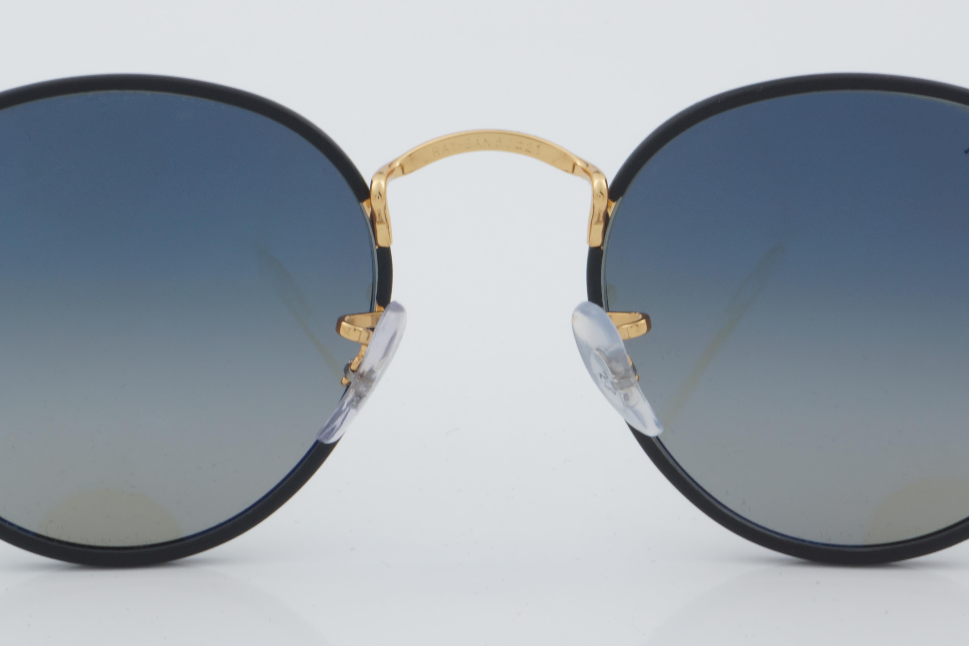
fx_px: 3060
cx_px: 492
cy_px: 286
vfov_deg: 12.1
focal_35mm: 114
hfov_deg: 18.0
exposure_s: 1/4
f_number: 32
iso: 100
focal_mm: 55
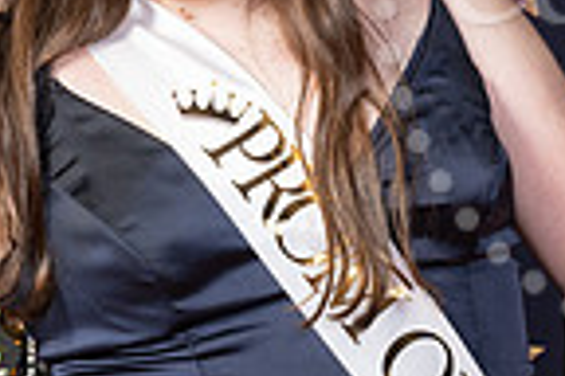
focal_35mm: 219
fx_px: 3437
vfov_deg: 6.3
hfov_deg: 9.3
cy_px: -17
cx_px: 597
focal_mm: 47
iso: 400
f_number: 8
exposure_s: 1/125
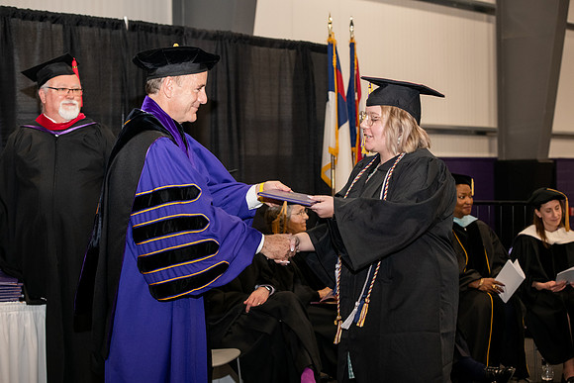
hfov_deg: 28.8
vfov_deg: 19.5
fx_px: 1116
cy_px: 192
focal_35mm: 70
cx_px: 287
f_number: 5
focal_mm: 70
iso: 2000
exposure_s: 1/200
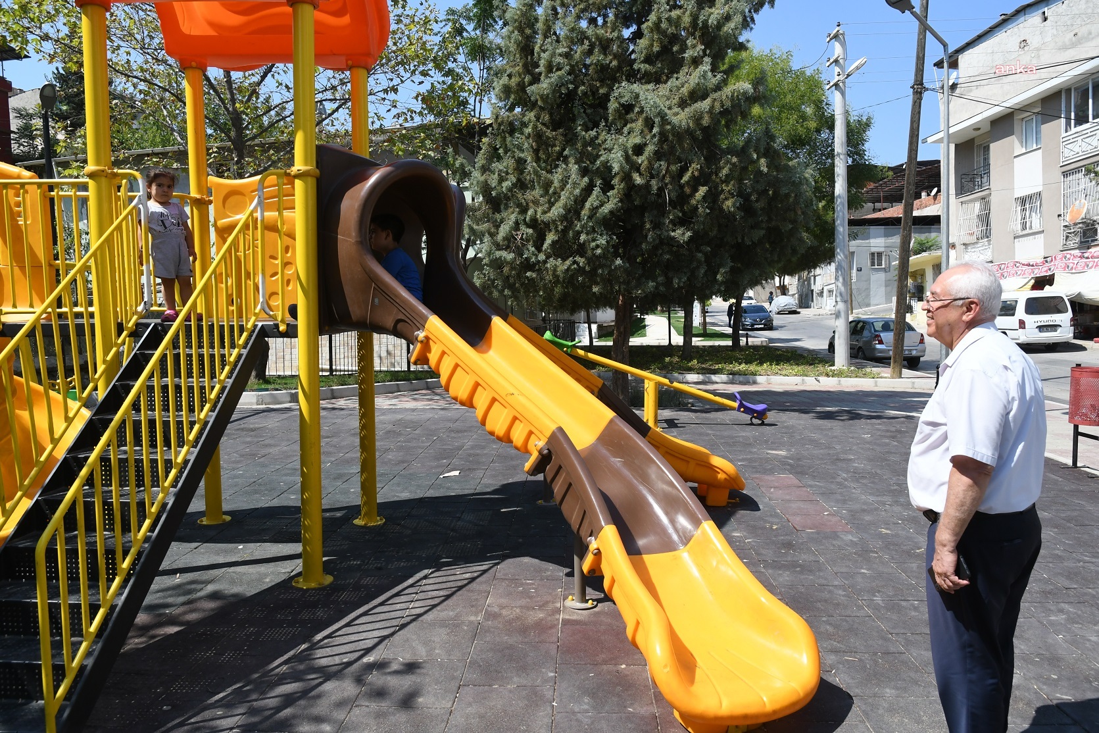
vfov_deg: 53.1
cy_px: 366
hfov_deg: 73.7
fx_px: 733
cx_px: 550
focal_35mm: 24
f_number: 5.6
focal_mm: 16
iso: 640
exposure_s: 1/3200
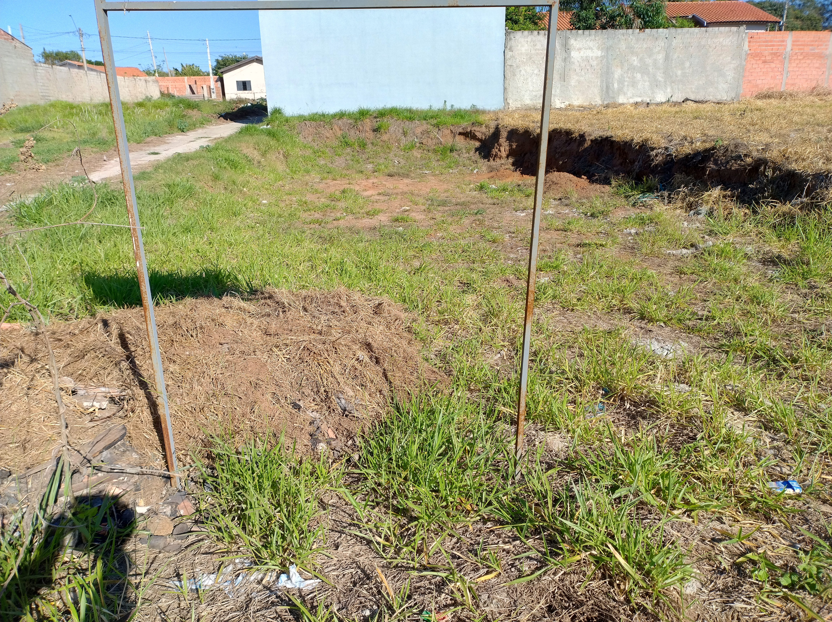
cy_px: 311
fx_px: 600
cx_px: 416
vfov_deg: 54.8
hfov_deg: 69.4
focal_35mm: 25
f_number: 1.7
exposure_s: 1/498
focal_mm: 4.71
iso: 100
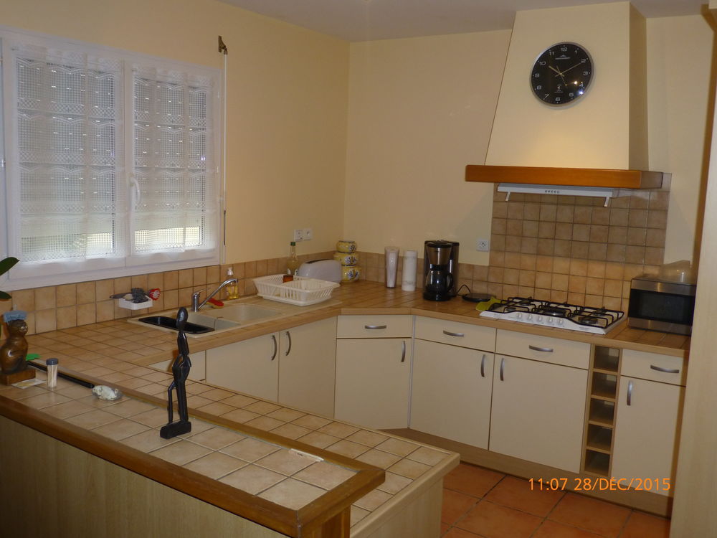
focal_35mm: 31
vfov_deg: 45.4
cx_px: 358
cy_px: 269
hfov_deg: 58.4
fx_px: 642
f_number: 3.6
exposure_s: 1/60
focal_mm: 5.4
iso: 200
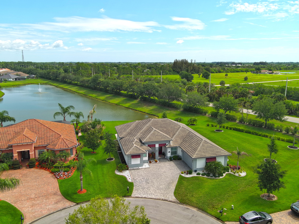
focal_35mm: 28
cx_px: 150
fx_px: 242
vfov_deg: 49.7
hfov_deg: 63.4
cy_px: 112
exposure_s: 1/777
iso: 100
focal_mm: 10.6
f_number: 2.8
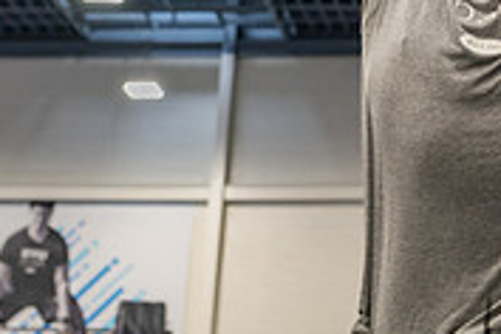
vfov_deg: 11.2
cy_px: -140
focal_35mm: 118
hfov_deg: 17.0
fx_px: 1642
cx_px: 482
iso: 1000
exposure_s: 1/80
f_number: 2.8
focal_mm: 29
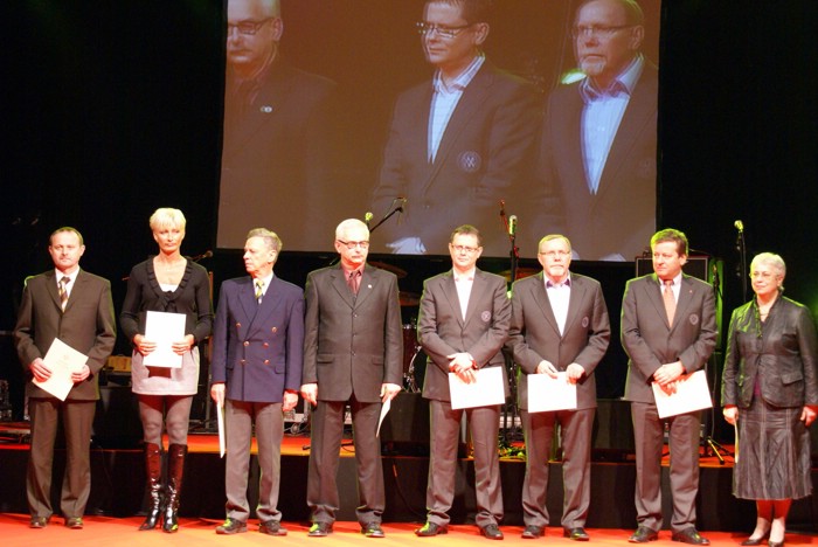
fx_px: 1706
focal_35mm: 75
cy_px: 274
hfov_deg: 27.0
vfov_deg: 18.2
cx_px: 409
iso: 800
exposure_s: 1/20
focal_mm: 50
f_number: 5.6
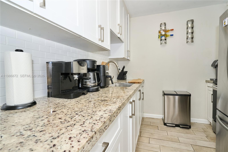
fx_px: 114
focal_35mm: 18
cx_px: 114
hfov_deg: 90.0
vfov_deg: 67.4
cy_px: 76
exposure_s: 1/125
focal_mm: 18
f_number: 8
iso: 1000
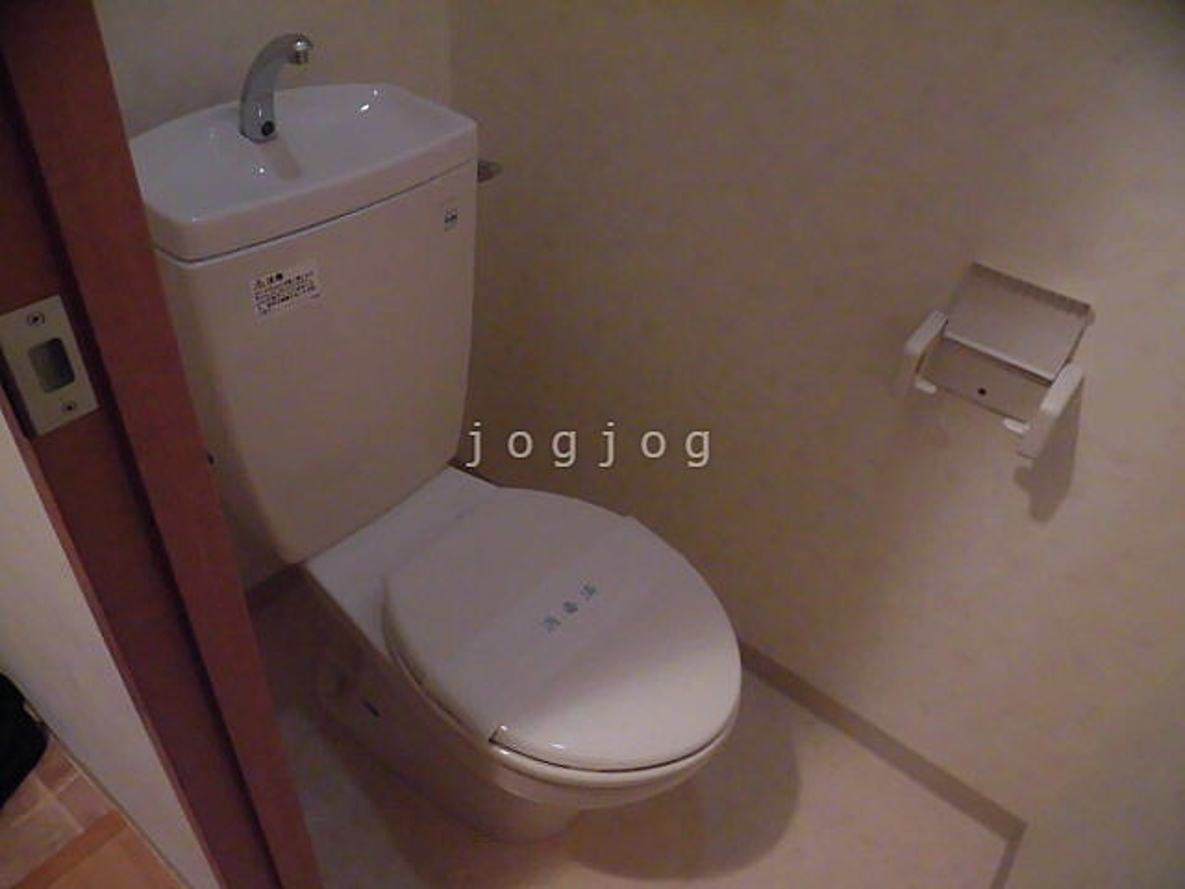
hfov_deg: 71.6
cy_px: 444
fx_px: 822
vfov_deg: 56.8
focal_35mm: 24
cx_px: 592
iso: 800
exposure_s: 1/20
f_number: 3.1
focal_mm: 4.3
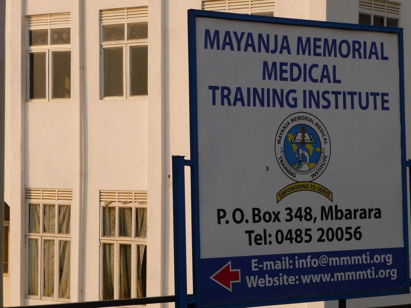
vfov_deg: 14.4
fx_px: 1223
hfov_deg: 19.1
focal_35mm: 103
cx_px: 206
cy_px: 154
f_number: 4.7
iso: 100
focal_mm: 17.5
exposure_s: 1/320
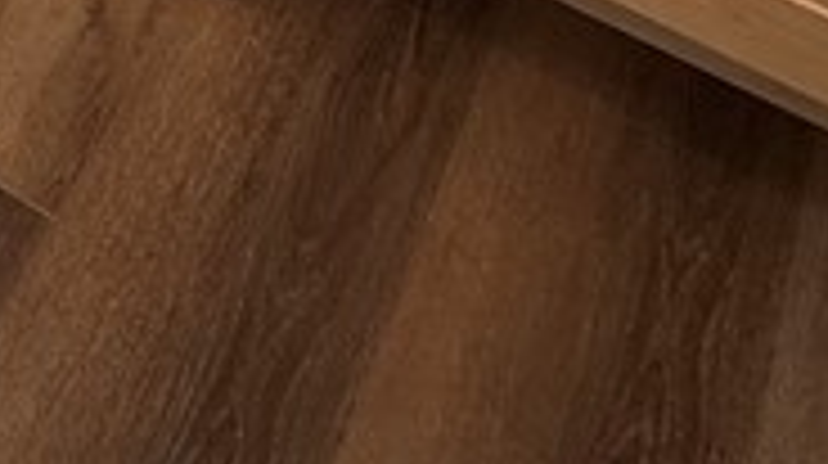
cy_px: -1185
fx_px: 1864
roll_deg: -0.4
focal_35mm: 85
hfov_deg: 24.2
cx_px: 50
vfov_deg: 9.1
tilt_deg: -18.5
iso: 100
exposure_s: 1/99
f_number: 2.2
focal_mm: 2.22
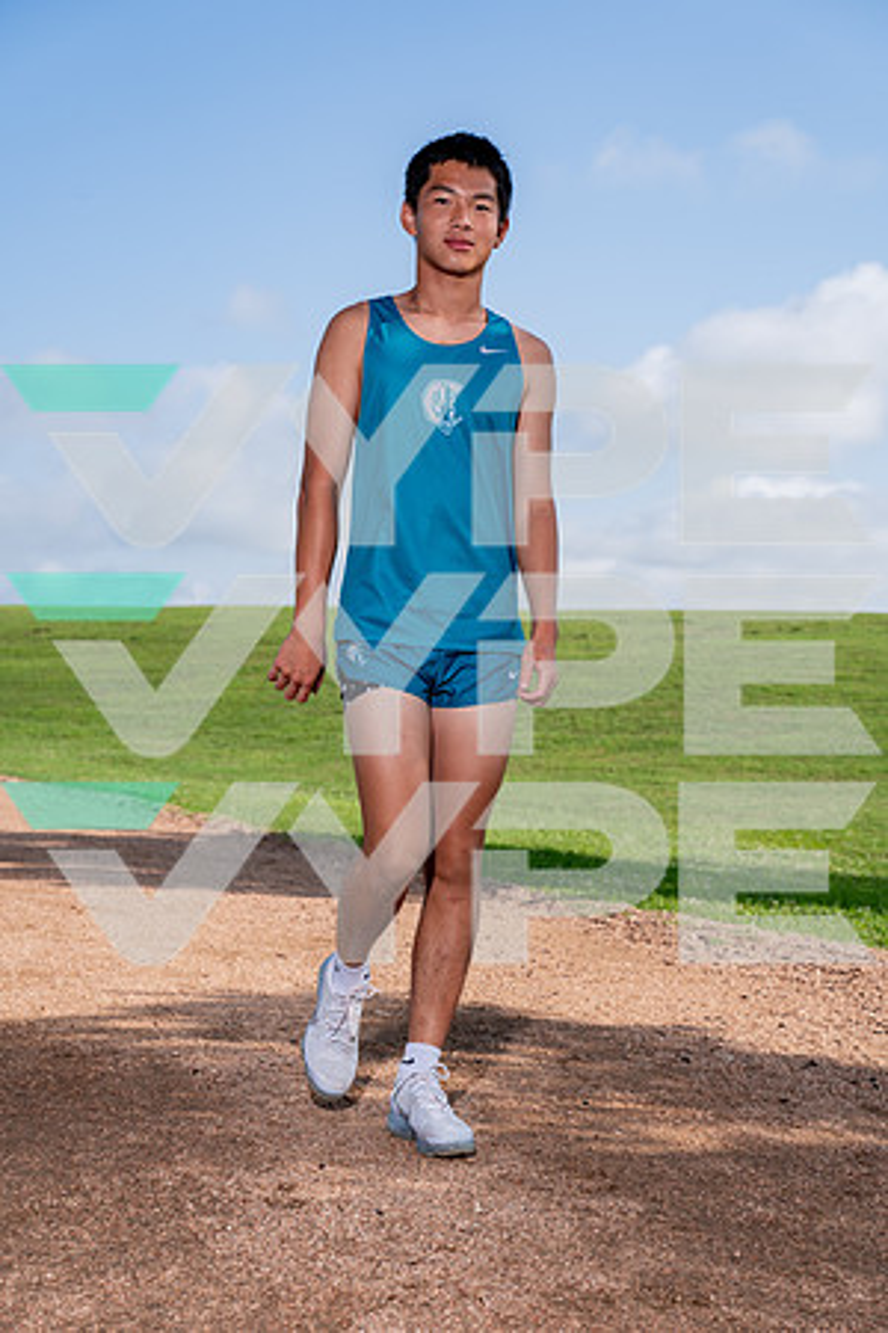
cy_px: 666
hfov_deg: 22.6
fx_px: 2220
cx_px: 444
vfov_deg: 33.4
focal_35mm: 60
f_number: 5.6
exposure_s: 1/640
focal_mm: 60
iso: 100
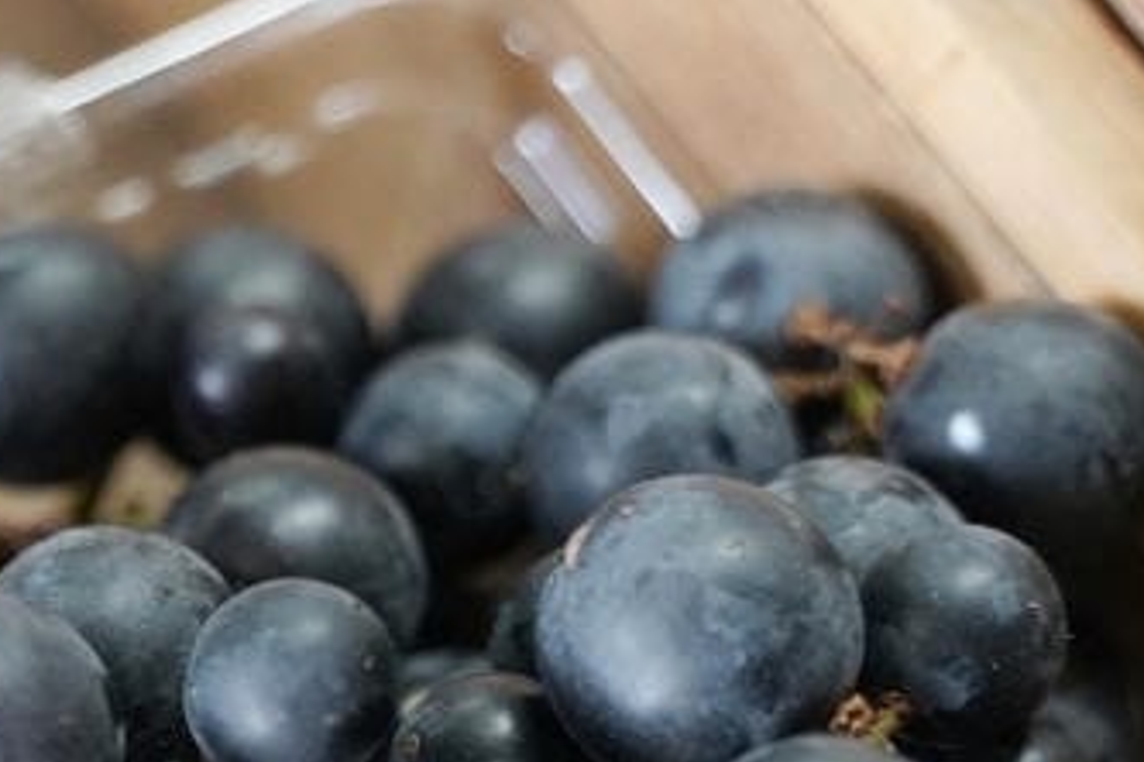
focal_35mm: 155
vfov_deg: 8.8
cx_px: -24
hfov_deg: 13.1
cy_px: 875
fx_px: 4925
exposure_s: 1/60
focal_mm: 43
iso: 1600
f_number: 2.8
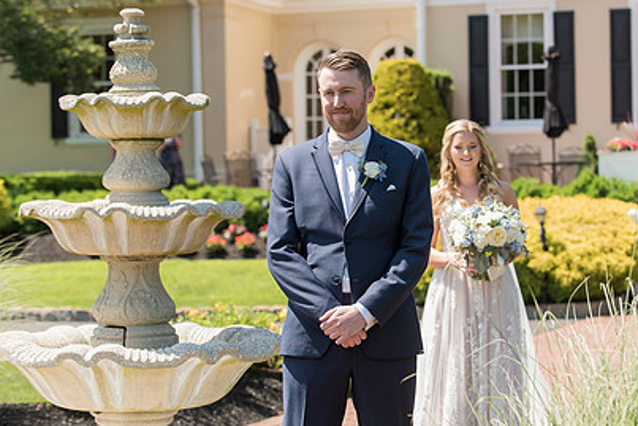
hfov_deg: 18.9
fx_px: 1915
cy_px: 205
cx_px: 426
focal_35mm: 108
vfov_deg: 12.7
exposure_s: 1/1000
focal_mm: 75
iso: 200
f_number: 3.5
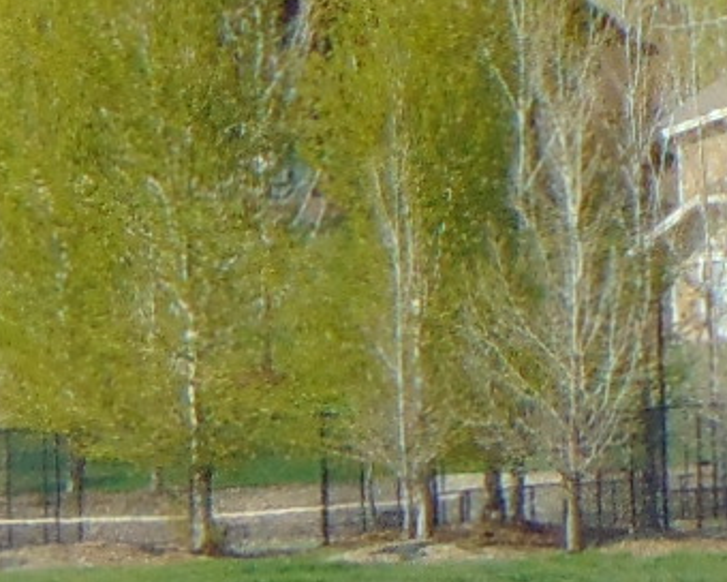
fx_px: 17299
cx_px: 1625
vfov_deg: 1.9
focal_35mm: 804
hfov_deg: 2.4
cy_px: -796
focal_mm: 19.4
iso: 80
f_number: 3.9
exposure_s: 1/800
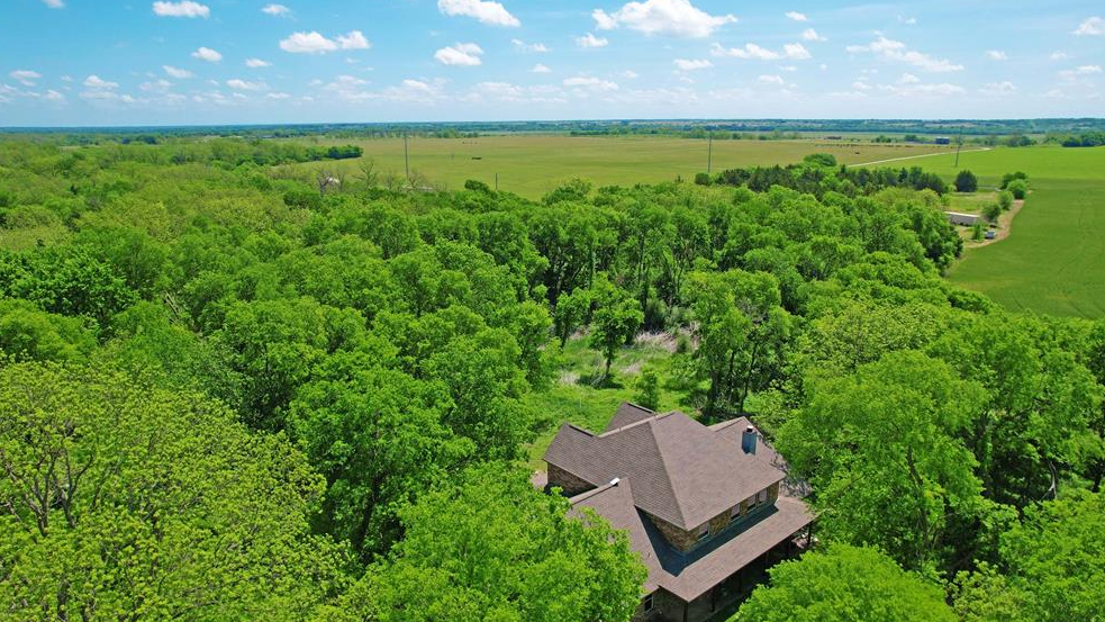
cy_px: 341
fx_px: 703
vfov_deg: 47.6
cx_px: 545
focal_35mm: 24
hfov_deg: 76.3
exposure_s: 1/2000
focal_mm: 8.38
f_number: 2.8
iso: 100
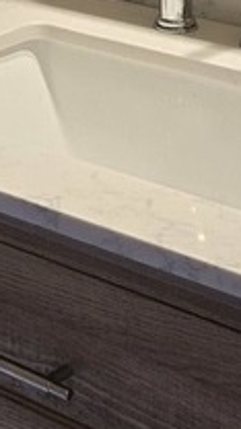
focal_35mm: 130
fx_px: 1477
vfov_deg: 15.8
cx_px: -66
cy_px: -113
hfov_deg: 9.2
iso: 250
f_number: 1.8
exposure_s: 1/120
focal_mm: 5.4
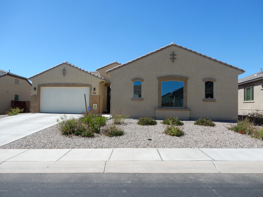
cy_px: 98
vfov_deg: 54.9
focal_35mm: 25
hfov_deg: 69.4
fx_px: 190
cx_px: 132
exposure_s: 1/1600
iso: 125
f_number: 3.7
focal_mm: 4.5
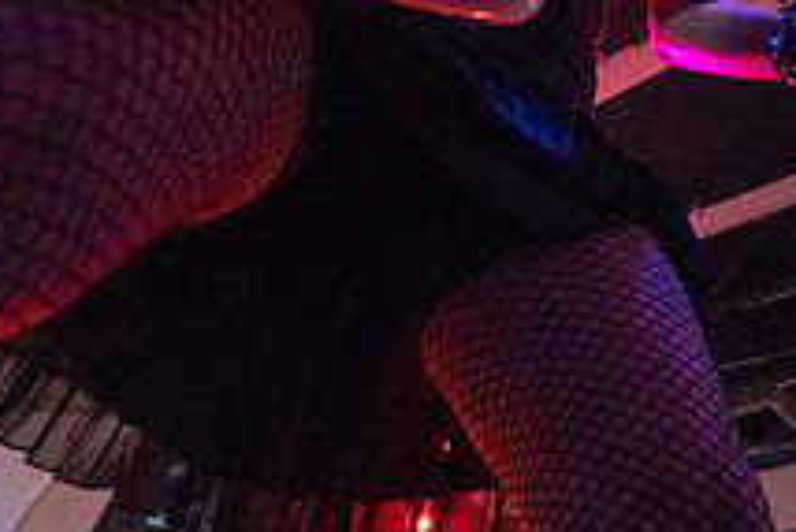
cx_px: 725
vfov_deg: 33.0
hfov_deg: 45.6
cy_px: 35
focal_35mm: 38
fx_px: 841
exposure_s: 1/250
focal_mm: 14
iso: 3200
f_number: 2.8
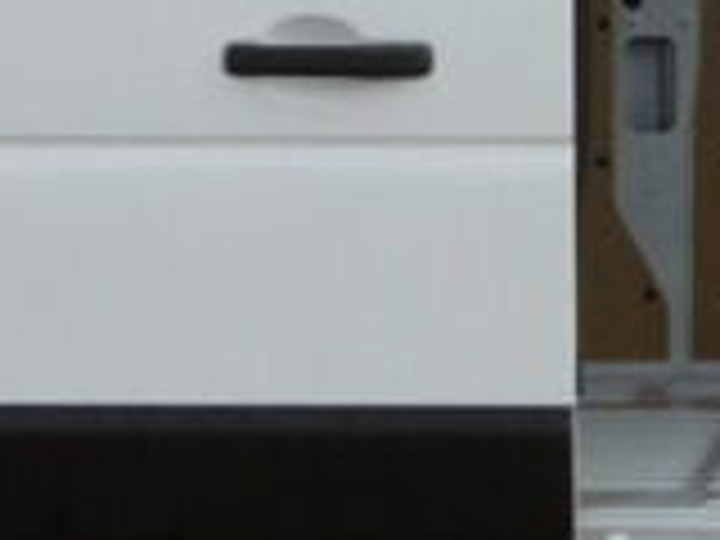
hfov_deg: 8.1
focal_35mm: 238
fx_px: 4950
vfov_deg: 6.2
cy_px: 58
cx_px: 1192
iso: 100
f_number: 3.7
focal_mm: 6.8
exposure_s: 1/500
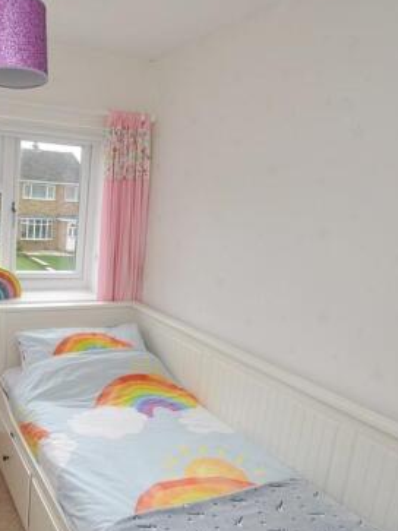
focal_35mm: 26
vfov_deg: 67.3
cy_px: 273
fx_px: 399
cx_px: 42
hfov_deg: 47.7
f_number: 5
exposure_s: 1/100
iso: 200
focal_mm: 10
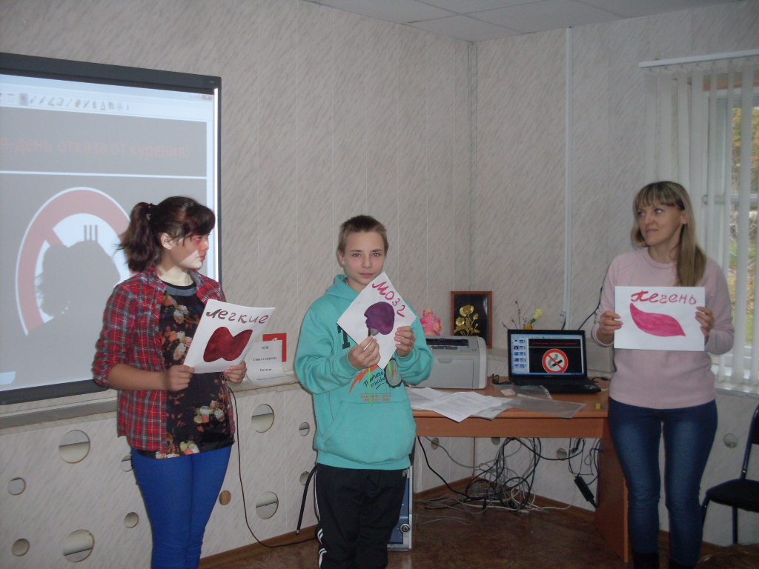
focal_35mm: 38
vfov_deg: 37.7
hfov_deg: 49.0
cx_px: 380
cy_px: 284
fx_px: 833
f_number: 2.8
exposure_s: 1/45
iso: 100
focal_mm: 6.3
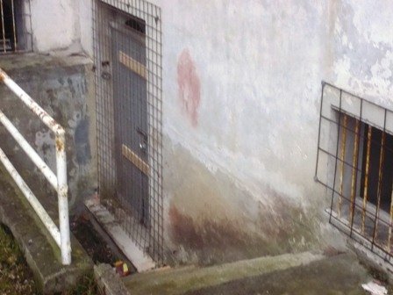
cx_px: 196
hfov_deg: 28.2
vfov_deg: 21.3
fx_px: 783
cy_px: 148
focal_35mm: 69
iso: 320
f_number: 5.3
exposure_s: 1/80
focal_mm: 9.7
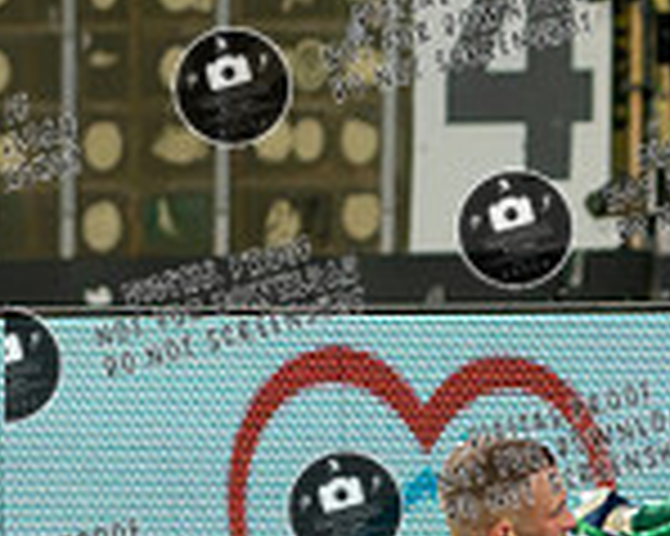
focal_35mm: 2869
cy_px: 201
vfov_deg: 0.5
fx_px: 56853
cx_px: 1002
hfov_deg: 0.7
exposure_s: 1/1600
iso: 4000
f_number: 3.2
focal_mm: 300
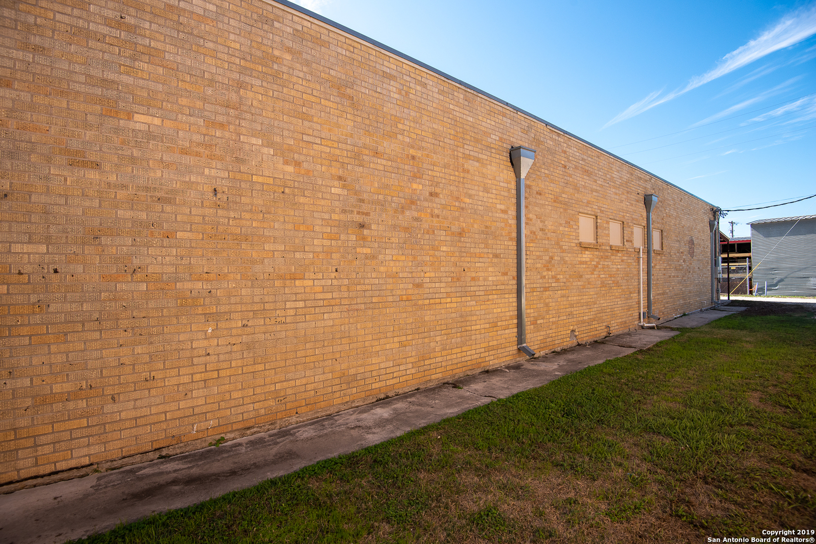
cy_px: 272
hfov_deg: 96.7
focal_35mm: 16
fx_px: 363
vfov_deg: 73.8
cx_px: 408
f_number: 6.3
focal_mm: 16
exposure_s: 1/800
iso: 400
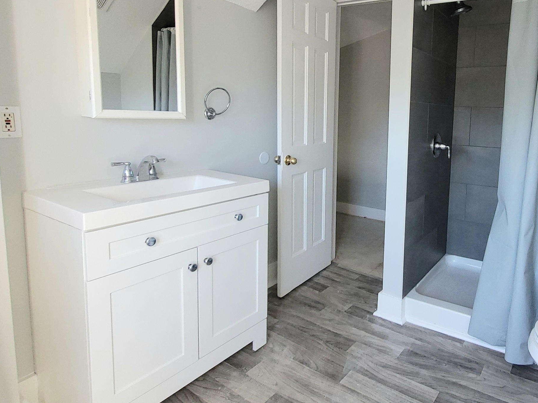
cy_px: 153
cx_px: 377
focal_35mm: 22
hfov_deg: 73.0
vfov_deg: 60.3
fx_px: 342
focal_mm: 1.74
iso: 125
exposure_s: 1/60.2
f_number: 2.2
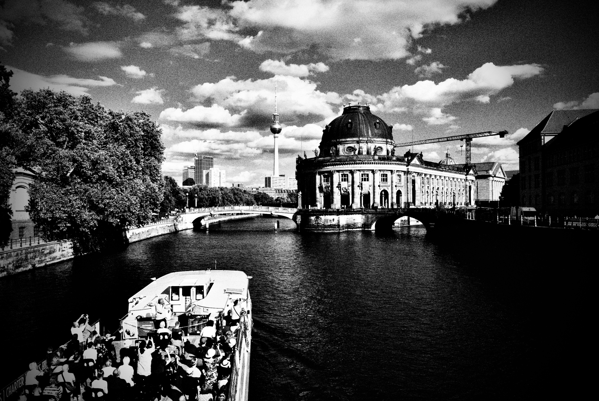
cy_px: 200
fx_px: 466
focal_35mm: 28
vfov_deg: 46.5
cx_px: 300
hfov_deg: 65.4
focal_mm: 28
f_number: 5
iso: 200
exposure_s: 1/640
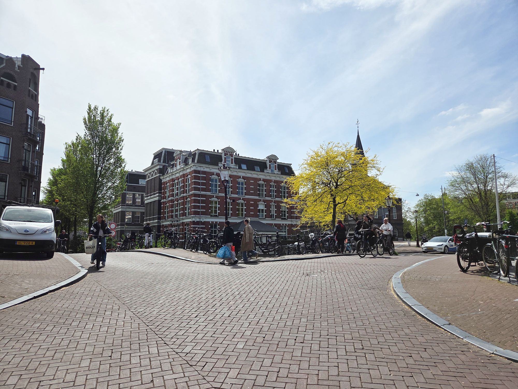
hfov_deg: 73.9
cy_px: 194
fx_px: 344
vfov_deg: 58.9
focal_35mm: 23
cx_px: 259
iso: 64
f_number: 1.8
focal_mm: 5.4
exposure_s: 1/7891
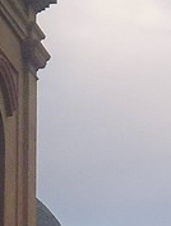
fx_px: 3095
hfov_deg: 3.2
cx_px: 174
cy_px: 375
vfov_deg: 4.2
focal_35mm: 471
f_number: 4.5
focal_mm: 10.6
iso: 320
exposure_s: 1/80
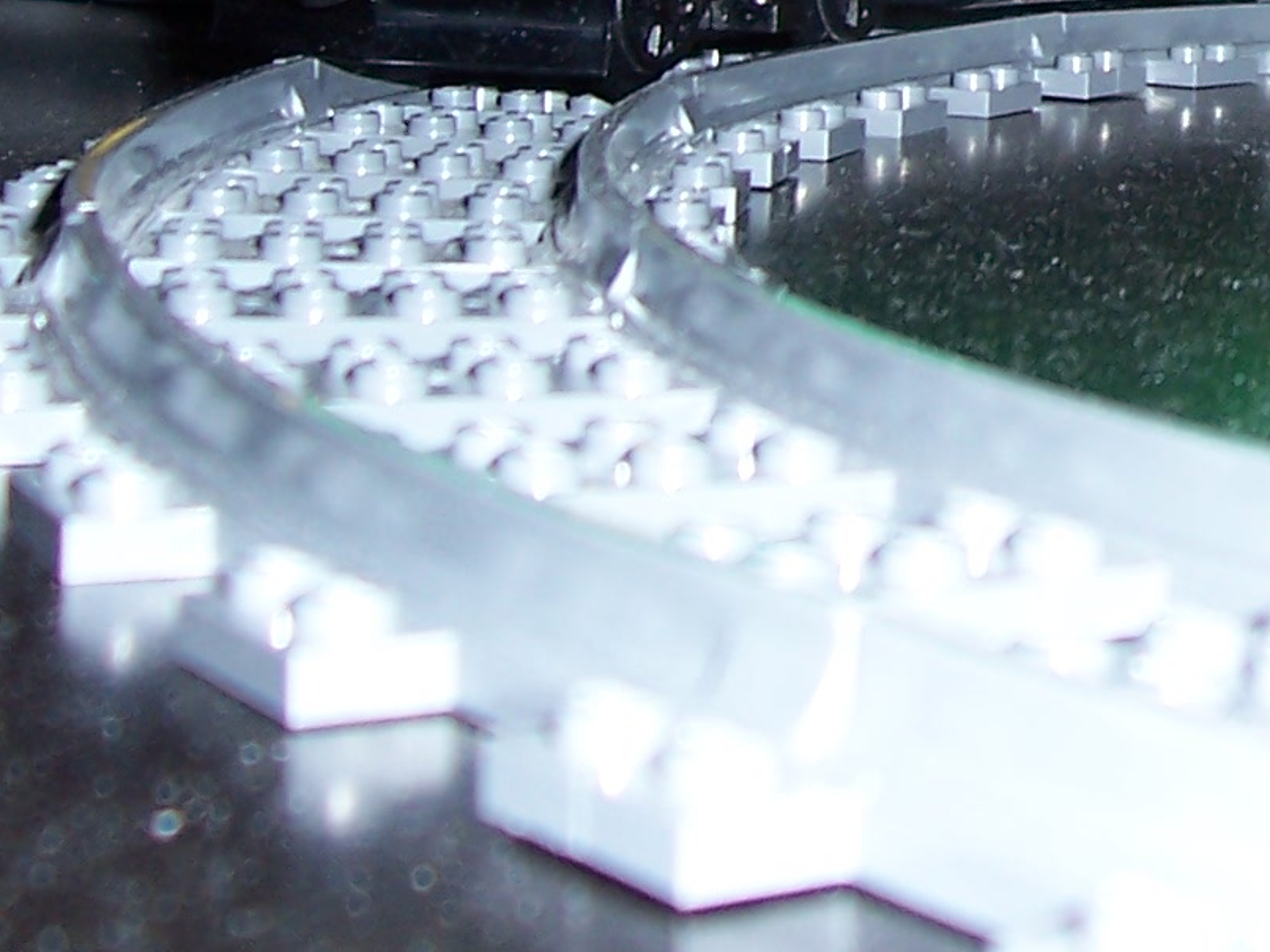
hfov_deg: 17.7
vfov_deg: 13.1
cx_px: 1354
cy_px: -407
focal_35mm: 108
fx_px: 3961
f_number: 2.7
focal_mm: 5.6
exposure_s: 1/60
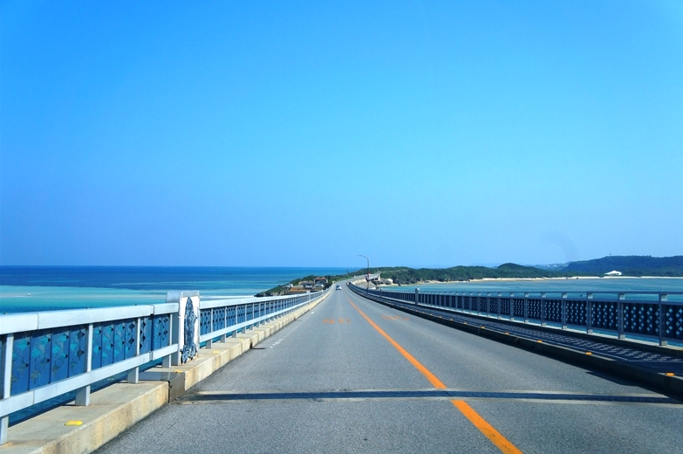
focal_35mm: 48
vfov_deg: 28.3
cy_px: 228
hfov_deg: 41.5
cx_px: 348
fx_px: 900
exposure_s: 1/640
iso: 200
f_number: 8
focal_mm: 31
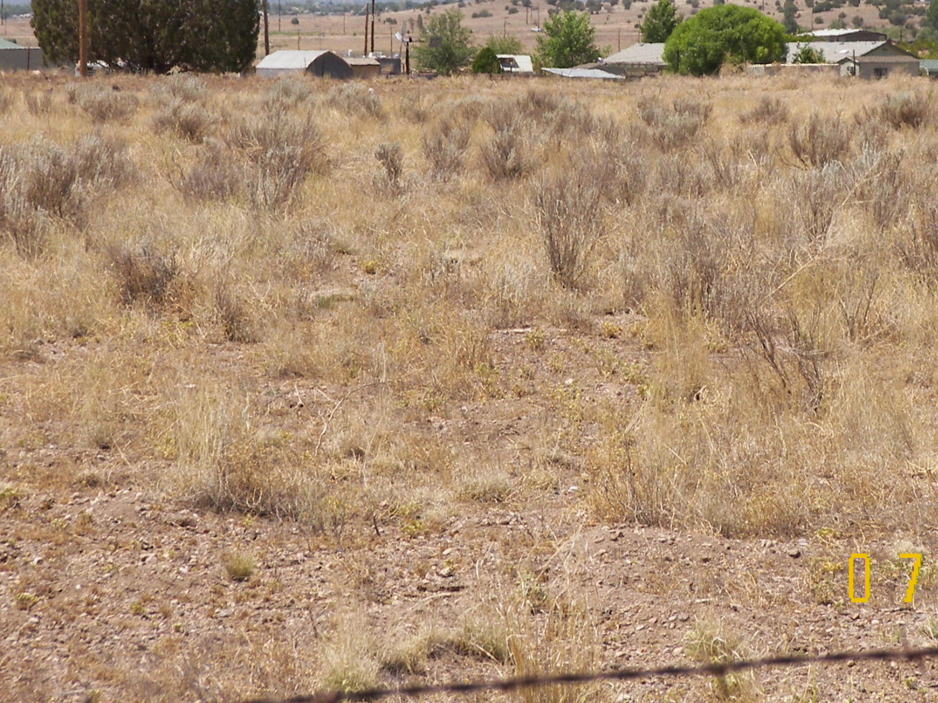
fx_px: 5609
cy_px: 77
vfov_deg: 7.2
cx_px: 660
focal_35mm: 207
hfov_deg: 9.5
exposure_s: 1/1000
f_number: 4
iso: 50
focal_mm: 22.5
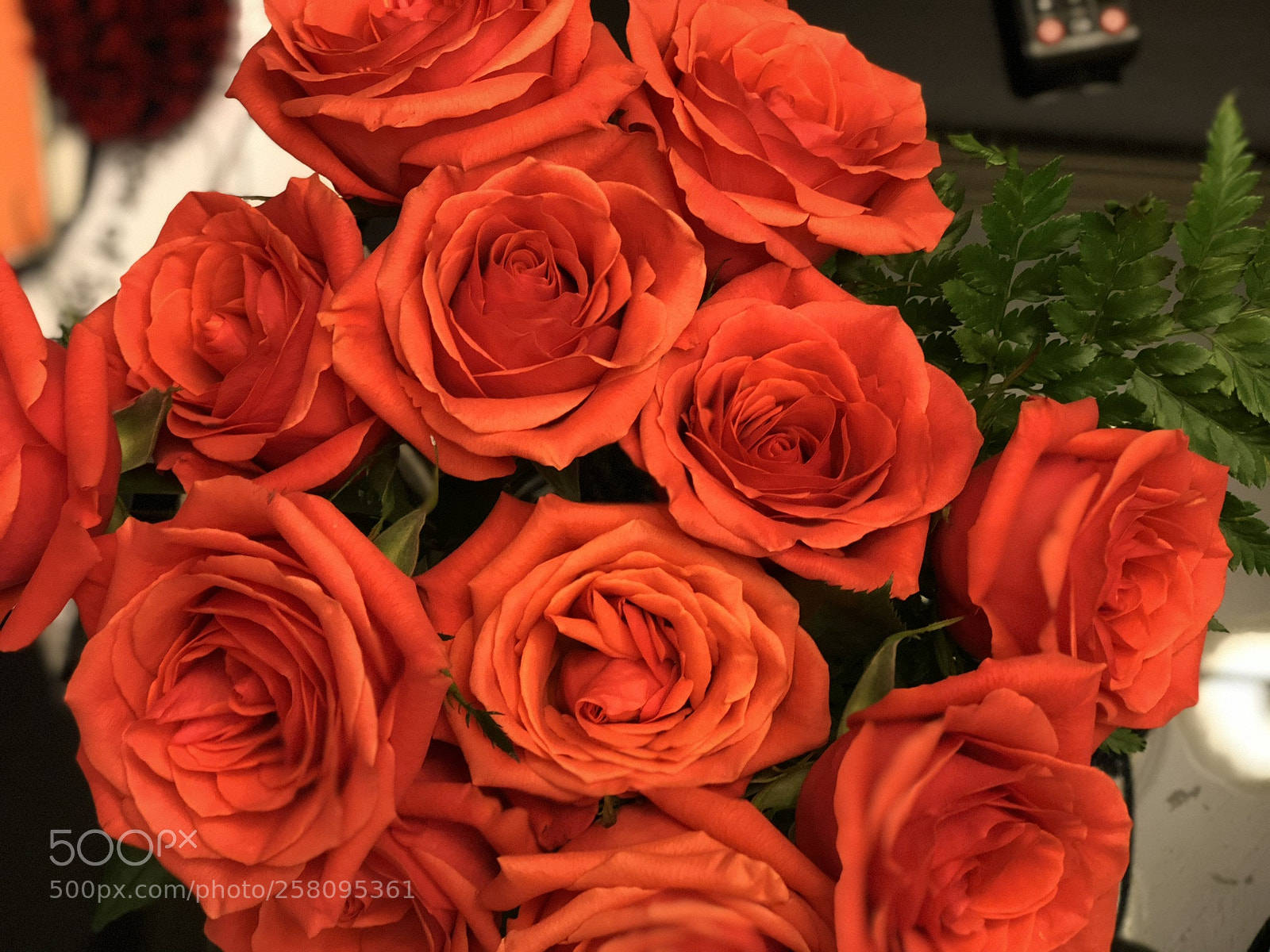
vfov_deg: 28.0
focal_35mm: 52
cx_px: 635
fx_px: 1908
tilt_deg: -80.8
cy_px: 476
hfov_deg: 36.8
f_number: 2.4
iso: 160
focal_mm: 6
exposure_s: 1/24
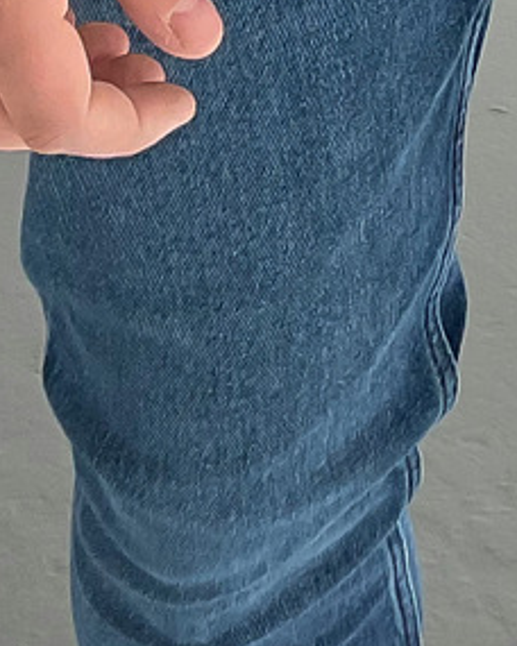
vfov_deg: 10.0
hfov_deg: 9.6
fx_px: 3041
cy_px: -1104
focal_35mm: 159
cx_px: 556
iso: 16
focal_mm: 3
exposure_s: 1/250
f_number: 1.8
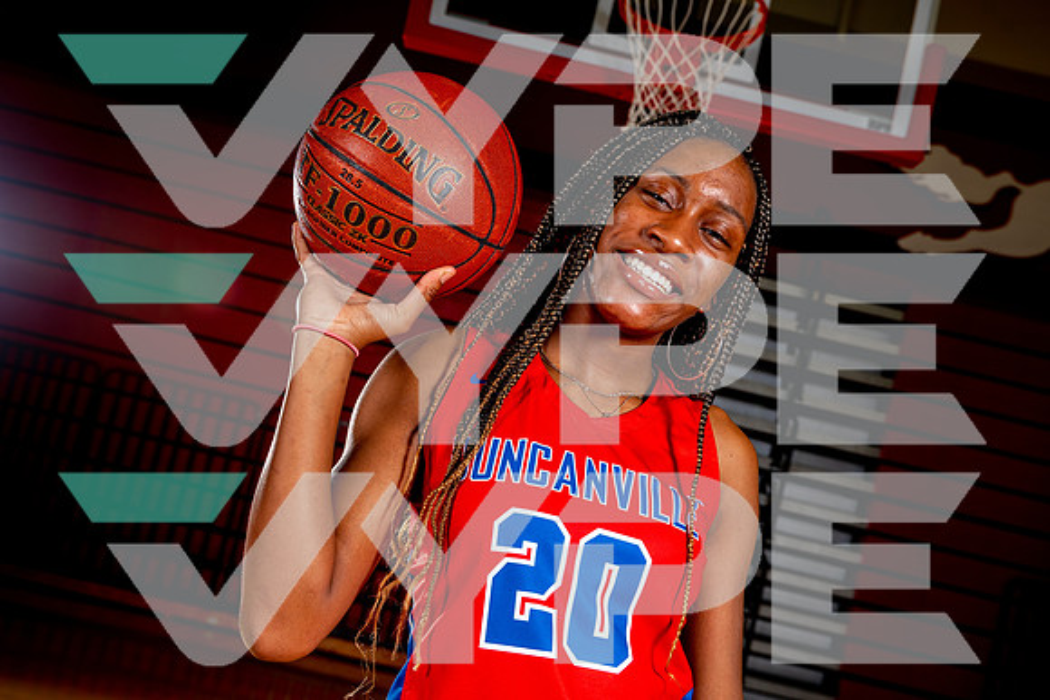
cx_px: 525
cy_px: 350
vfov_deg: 34.2
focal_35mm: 39
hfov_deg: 49.5
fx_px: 1138
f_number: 5.6
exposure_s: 1/125
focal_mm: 39
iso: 100
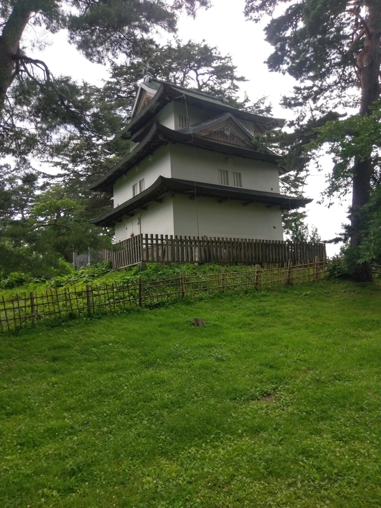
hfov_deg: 53.1
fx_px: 382
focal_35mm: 26
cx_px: 190
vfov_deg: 67.3
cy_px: 254
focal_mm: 4.58
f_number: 1.8
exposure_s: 1/578
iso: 100
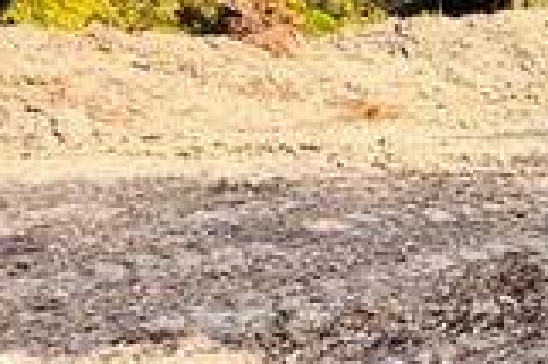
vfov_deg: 23.2
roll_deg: +1.8
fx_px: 882
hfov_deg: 20.3
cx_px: 1052
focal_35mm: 58
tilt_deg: -14.5
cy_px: 238
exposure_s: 1/651
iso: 40
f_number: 2.2
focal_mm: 2.22
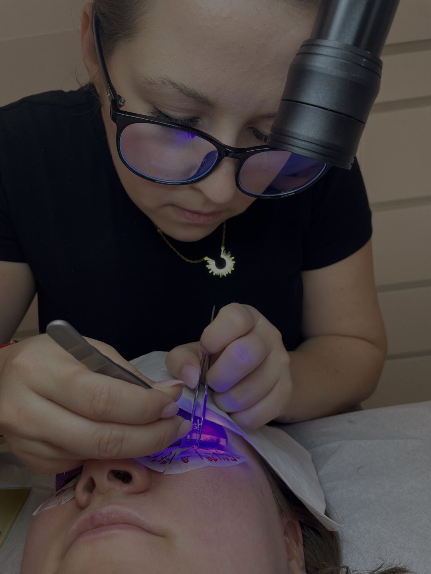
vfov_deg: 67.3
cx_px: 216
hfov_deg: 53.1
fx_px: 432
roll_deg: +8.1
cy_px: 287
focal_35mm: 26
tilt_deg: -24.7
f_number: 1.6
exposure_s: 1/114
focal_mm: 4.2
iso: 32
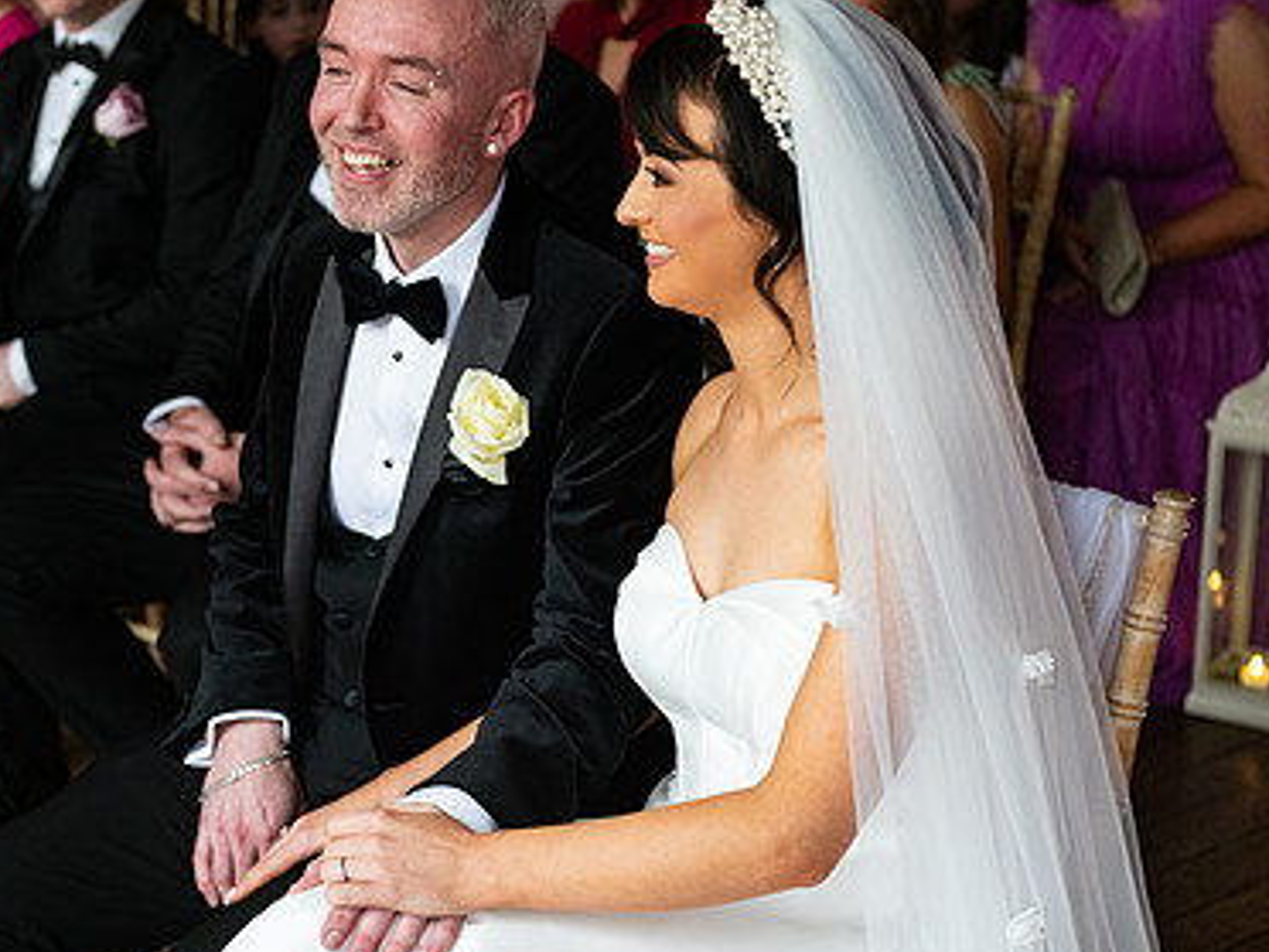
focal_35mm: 87
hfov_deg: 22.3
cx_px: 348
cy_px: 408
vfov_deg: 17.0
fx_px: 3189
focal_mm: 58
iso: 800
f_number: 3.5
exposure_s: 1/160
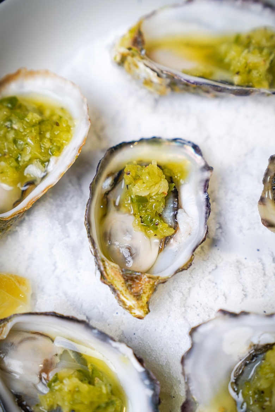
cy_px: 206
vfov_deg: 28.8
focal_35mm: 70
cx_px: 138
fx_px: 802
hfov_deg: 19.5
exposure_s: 1/80
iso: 640
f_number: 4
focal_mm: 70
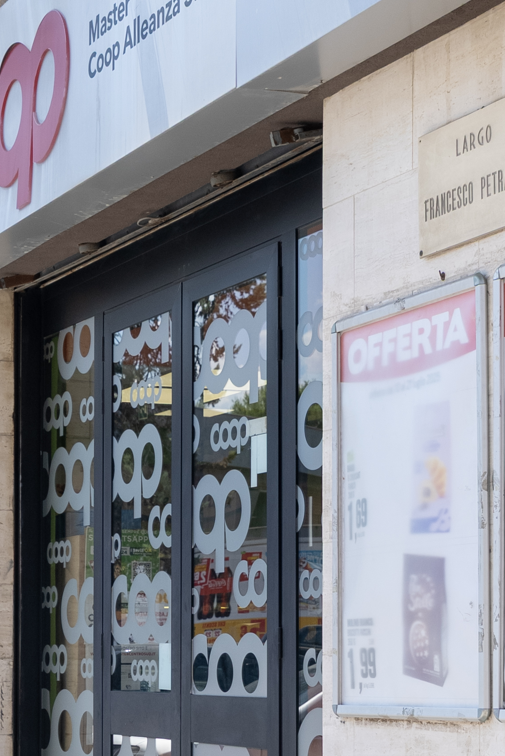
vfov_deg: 21.3
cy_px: 559
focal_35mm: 95
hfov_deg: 14.3
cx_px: 110
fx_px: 1996
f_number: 8
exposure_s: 1/500
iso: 400
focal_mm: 38
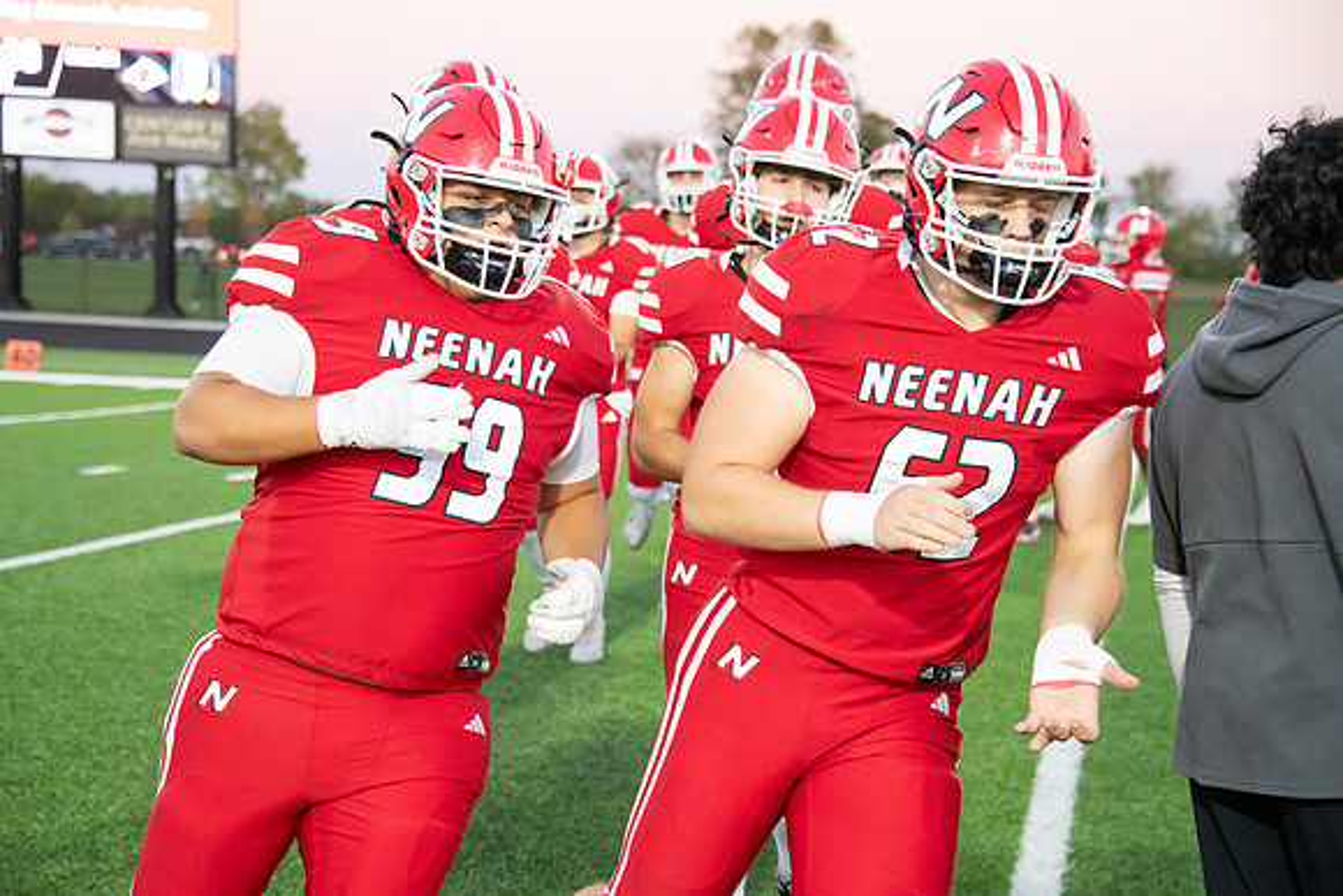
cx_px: 672
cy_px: 448
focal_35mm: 92
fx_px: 3433
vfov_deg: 14.9
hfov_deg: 22.1
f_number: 5.6
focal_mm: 92
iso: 8000
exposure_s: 1/640
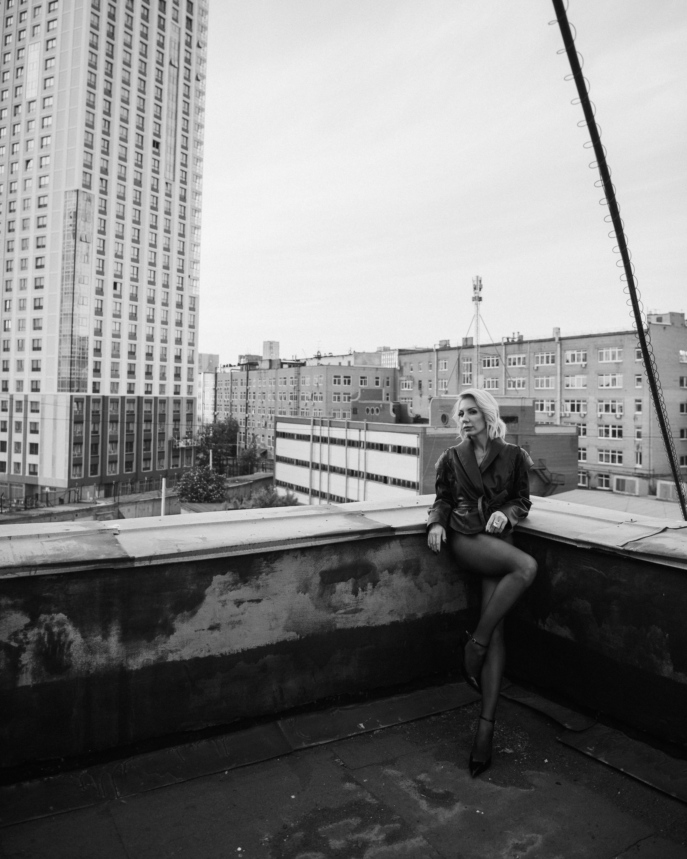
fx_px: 712
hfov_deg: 51.5
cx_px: 349
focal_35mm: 28
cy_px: 368
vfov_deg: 61.9
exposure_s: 1/160
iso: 100
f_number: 2.8
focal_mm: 24
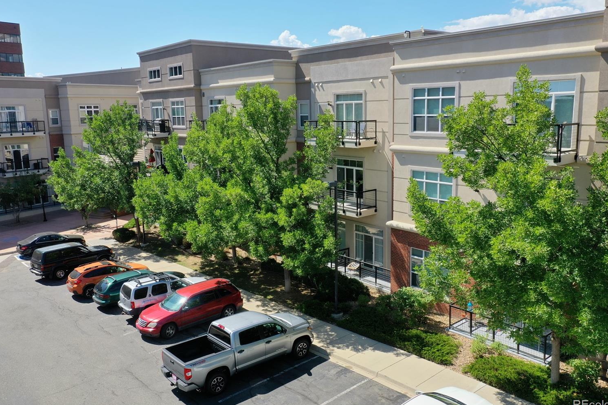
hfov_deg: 61.9
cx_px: 313
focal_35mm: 30
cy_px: 196
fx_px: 507
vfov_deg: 43.6
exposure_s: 1/400
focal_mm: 10.26
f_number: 5.6
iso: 100
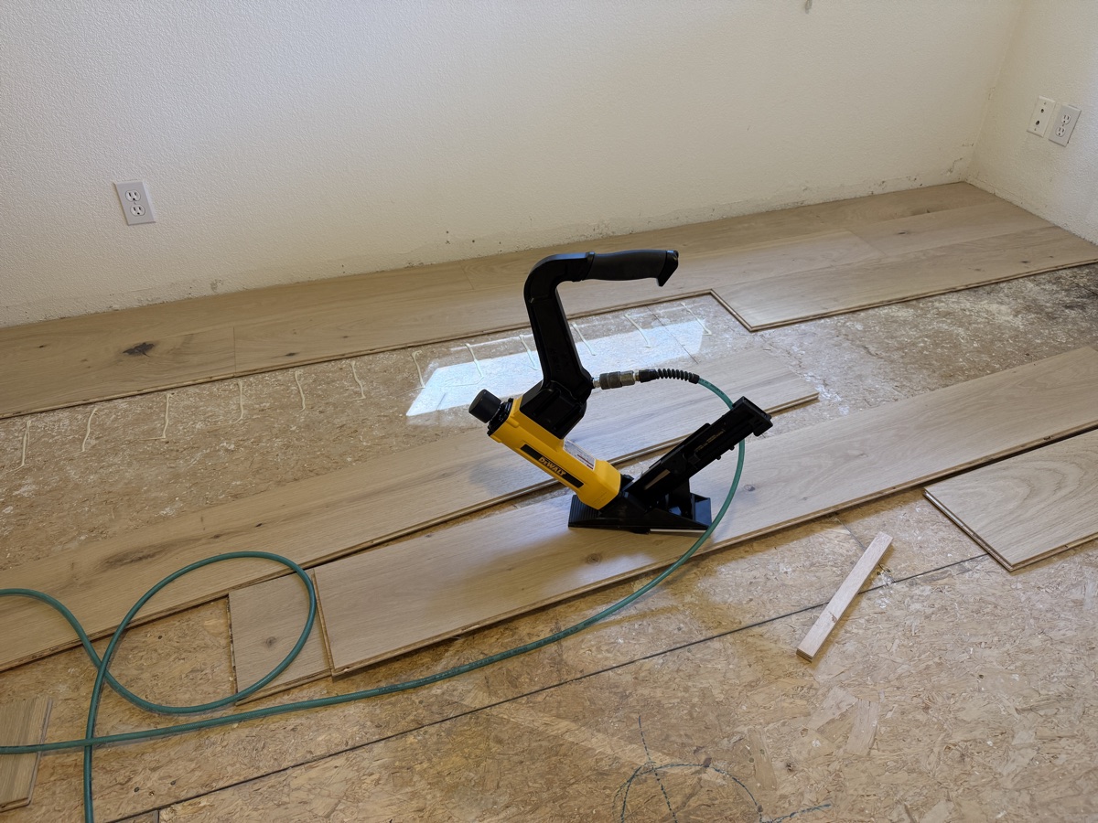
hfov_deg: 71.6
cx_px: 549
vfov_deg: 56.8
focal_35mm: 24
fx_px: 761
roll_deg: +0.6
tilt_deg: -37.4
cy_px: 412
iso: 200
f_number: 1.78
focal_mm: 6.76
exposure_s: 1/60
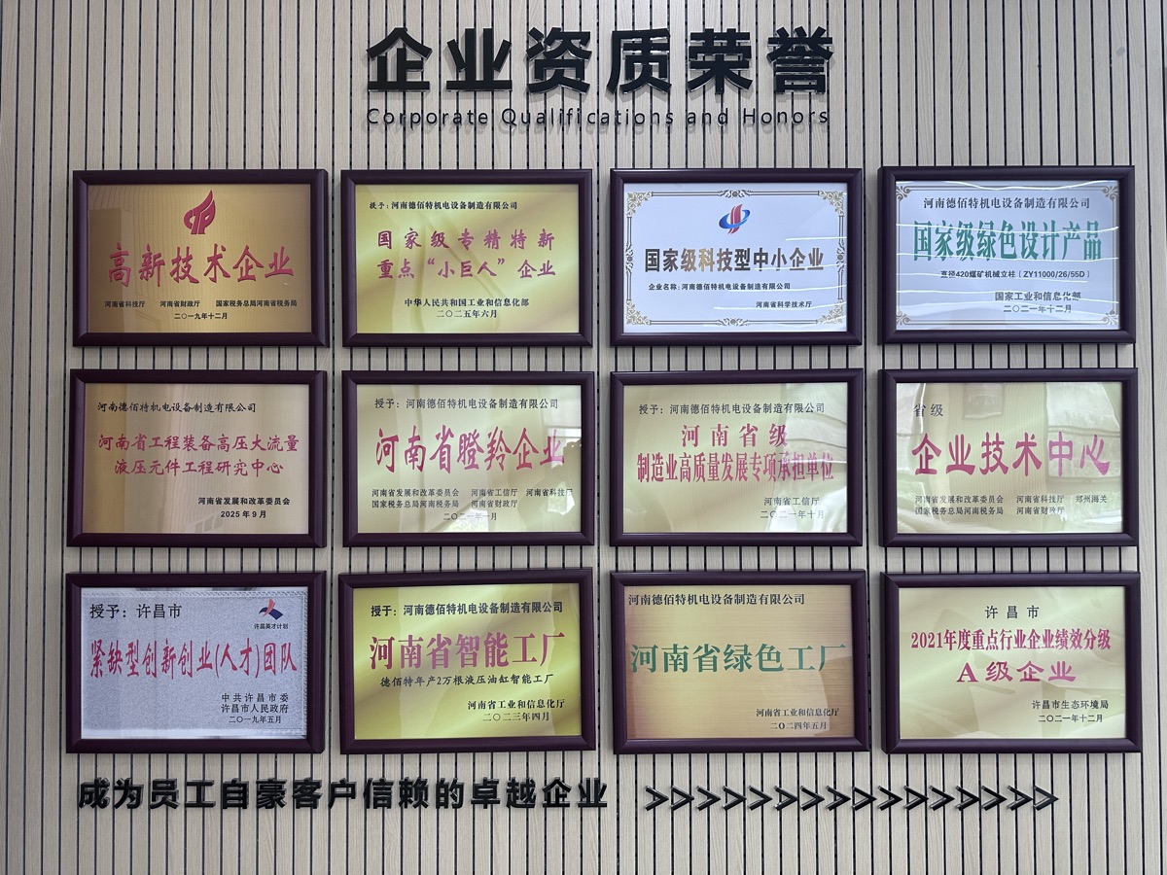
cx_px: 584
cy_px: 438
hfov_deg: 71.6
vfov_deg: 56.8
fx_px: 809
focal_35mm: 24
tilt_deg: +1.8
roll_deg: +0.3
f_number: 1.78
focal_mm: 6.86
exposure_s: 1/100
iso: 160
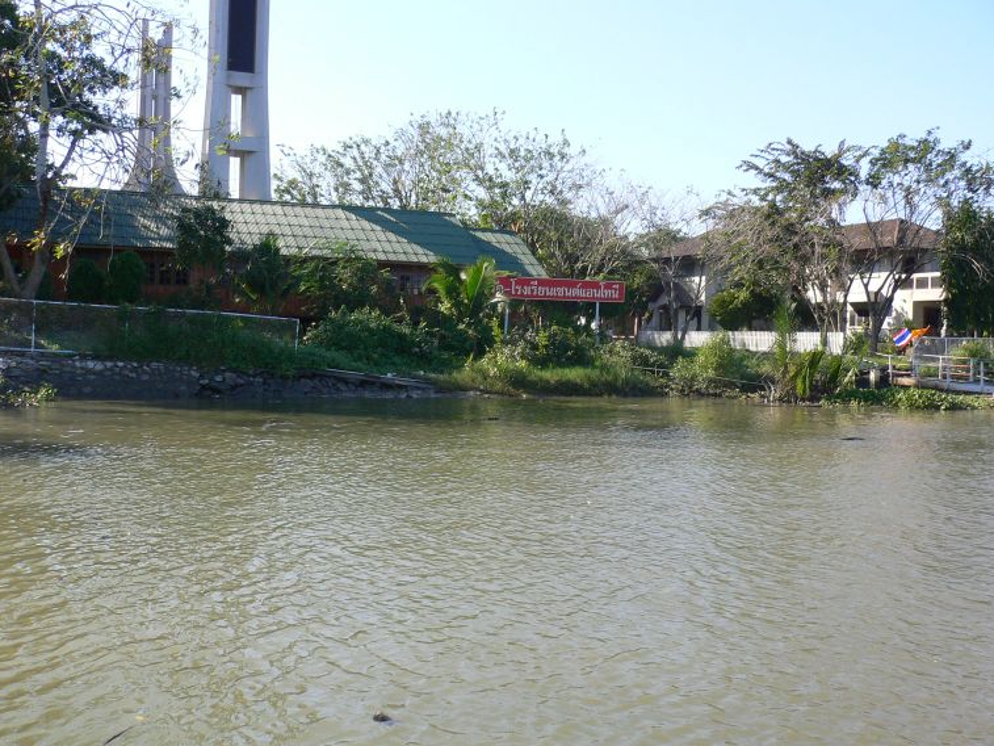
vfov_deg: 38.7
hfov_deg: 50.1
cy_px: 362
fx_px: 1063
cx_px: 473
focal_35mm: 37
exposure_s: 1/160
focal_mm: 5.8
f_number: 5.6
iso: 80
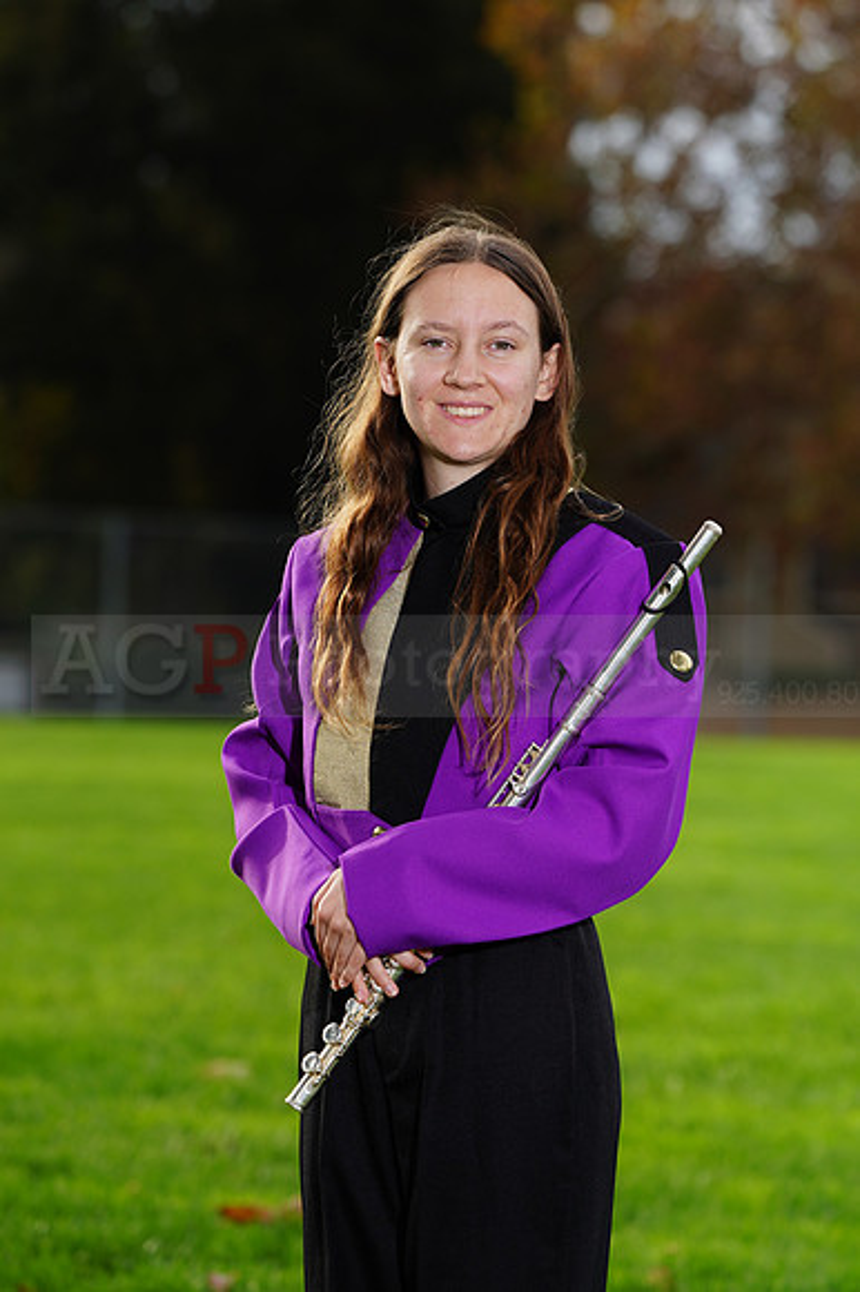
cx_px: 430
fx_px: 8538
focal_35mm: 238
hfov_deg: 5.8
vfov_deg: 8.7
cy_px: 646
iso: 100
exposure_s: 1/200
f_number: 7.1
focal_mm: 238
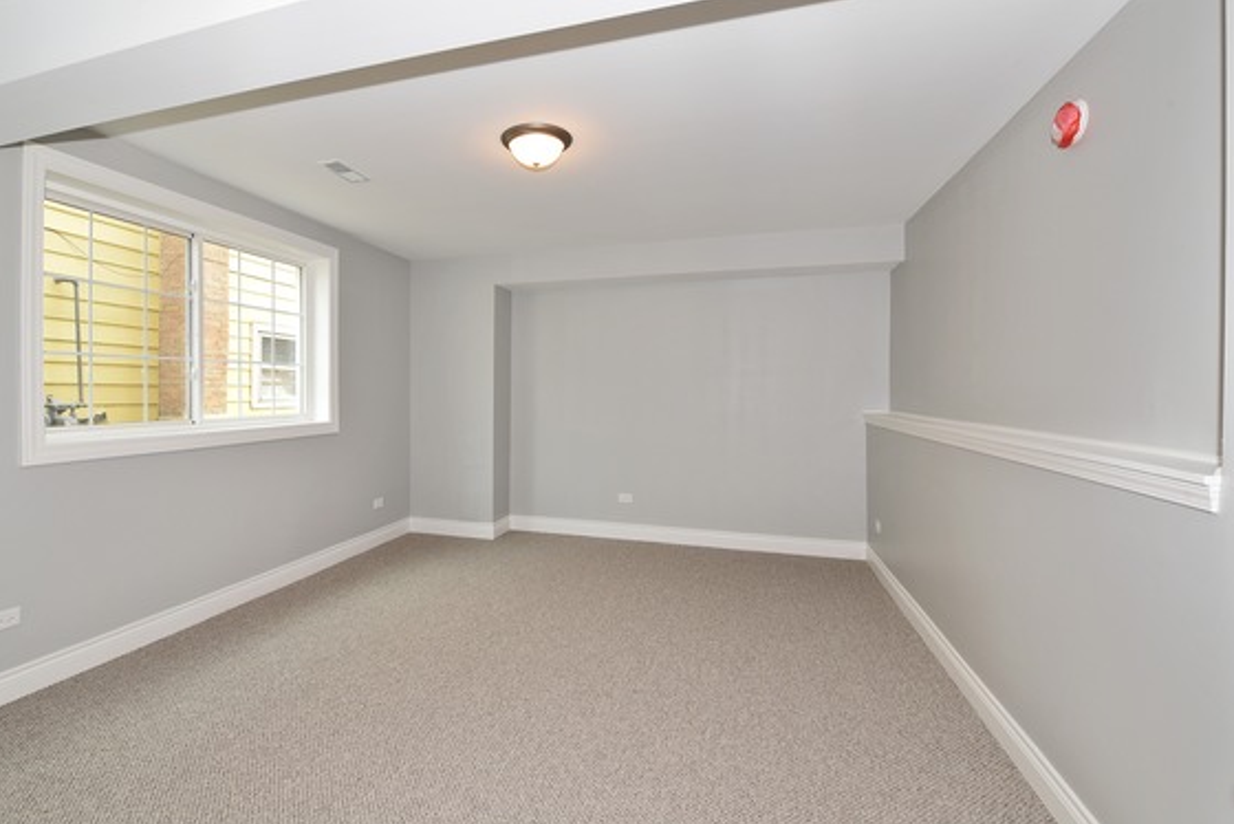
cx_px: 546
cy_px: 398
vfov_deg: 73.8
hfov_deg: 96.3
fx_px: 549
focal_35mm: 16
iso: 320
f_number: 11
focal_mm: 14
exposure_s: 1/15
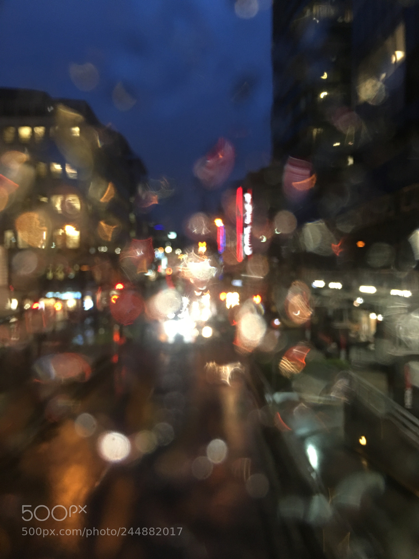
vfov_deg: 61.7
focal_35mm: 29
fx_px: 468
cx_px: 210
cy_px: 280
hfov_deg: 48.2
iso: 50
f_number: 2.2
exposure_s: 1/4
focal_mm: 4.15
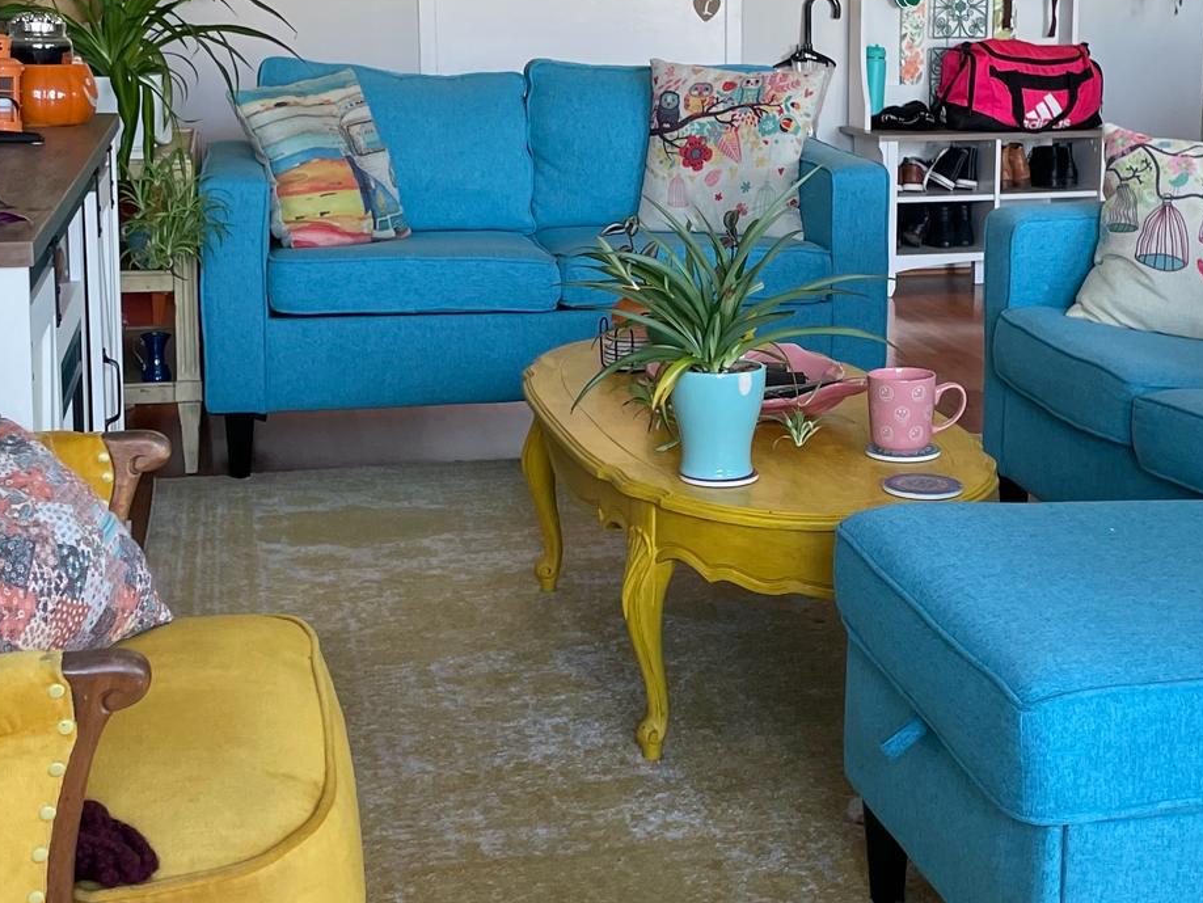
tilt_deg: -10.0
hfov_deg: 33.0
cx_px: 759
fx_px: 2016
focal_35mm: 58
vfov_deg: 25.1
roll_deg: +0.2
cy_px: 316
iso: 125
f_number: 1.6
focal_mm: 4.2
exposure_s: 1/100
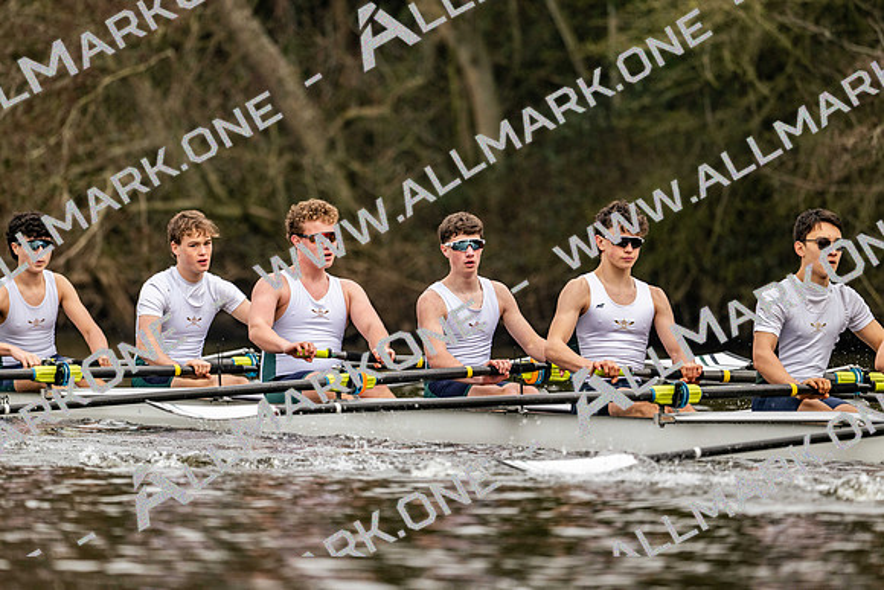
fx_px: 9824
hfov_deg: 5.2
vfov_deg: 3.4
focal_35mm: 400
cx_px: 442
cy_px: 295
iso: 1000
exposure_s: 1/2500
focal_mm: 400
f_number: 4.5
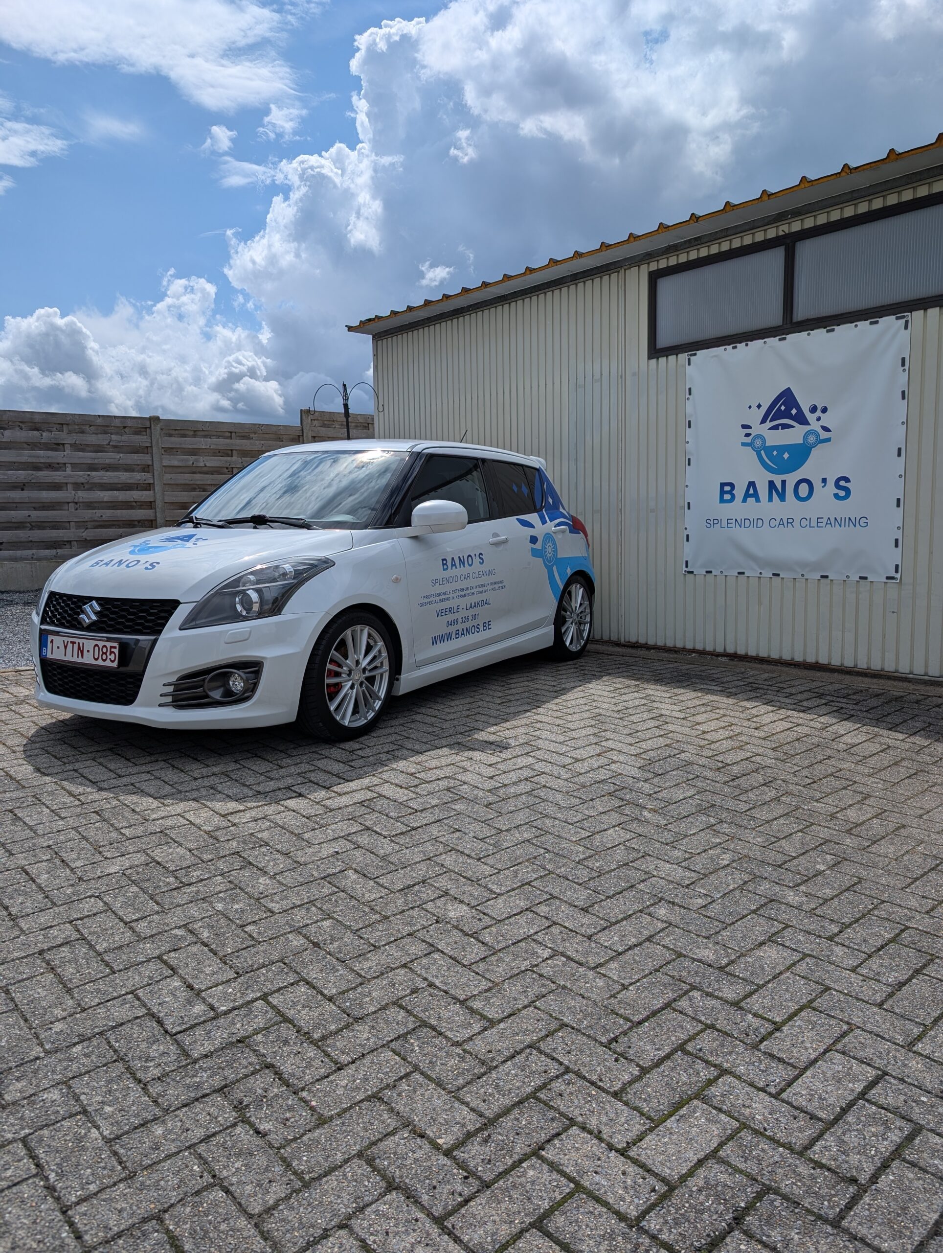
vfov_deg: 71.5
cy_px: 626
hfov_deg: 56.9
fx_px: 869
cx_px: 472
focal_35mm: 24
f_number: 1.68
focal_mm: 6.9
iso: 20
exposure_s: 1/3175
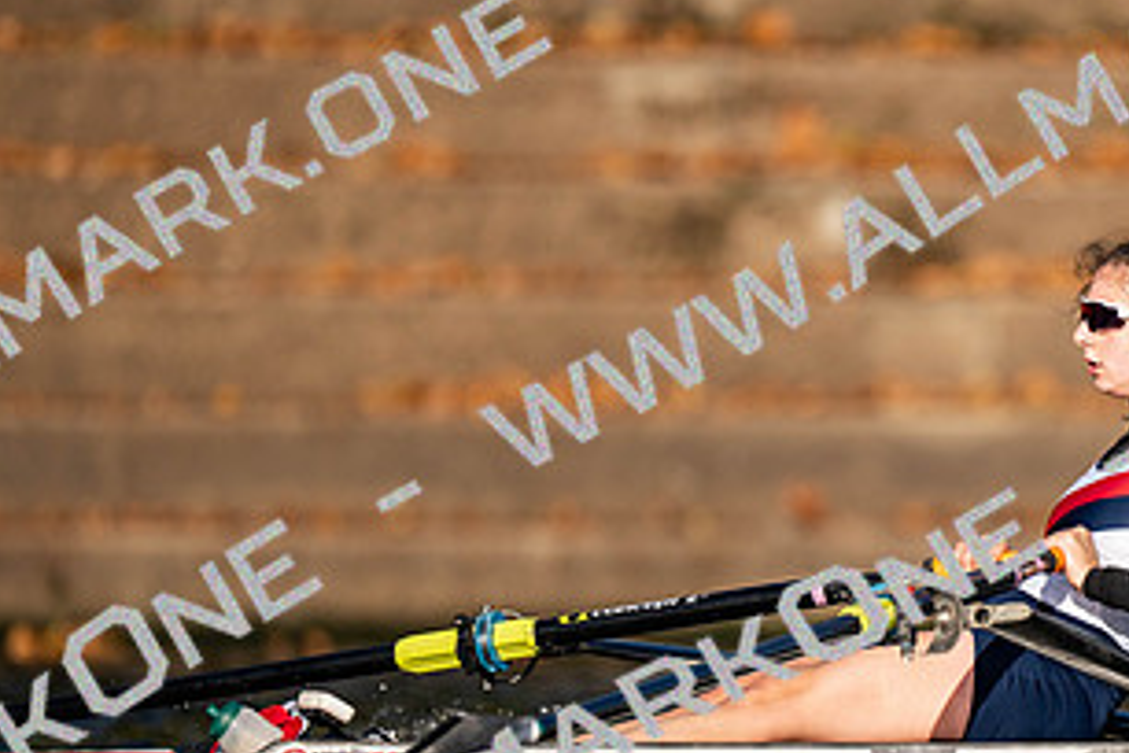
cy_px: 478
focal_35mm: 1138
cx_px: 937
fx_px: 35686
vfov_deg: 1.2
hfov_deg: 1.8
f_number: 4
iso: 110
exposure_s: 1/2500
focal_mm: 600
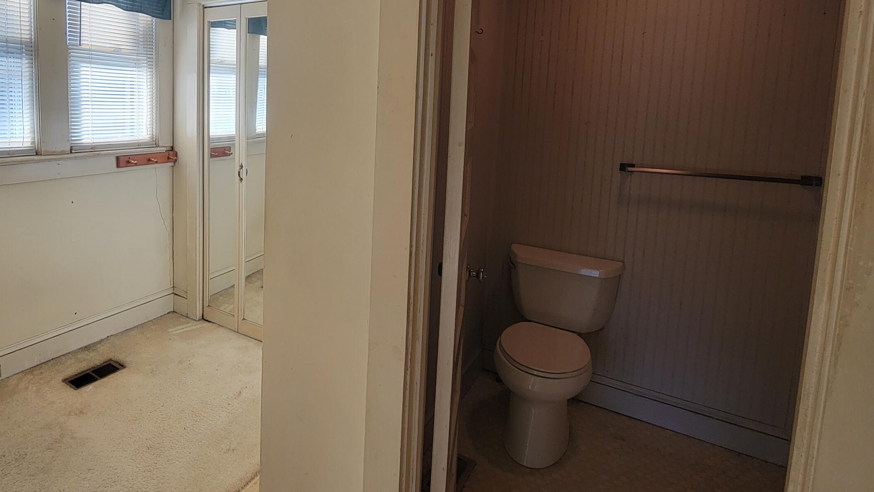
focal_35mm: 20
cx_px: 283
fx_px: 464
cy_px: 163
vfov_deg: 54.7
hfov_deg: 83.3
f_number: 2.2
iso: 100
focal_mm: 2.2
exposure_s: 1/60
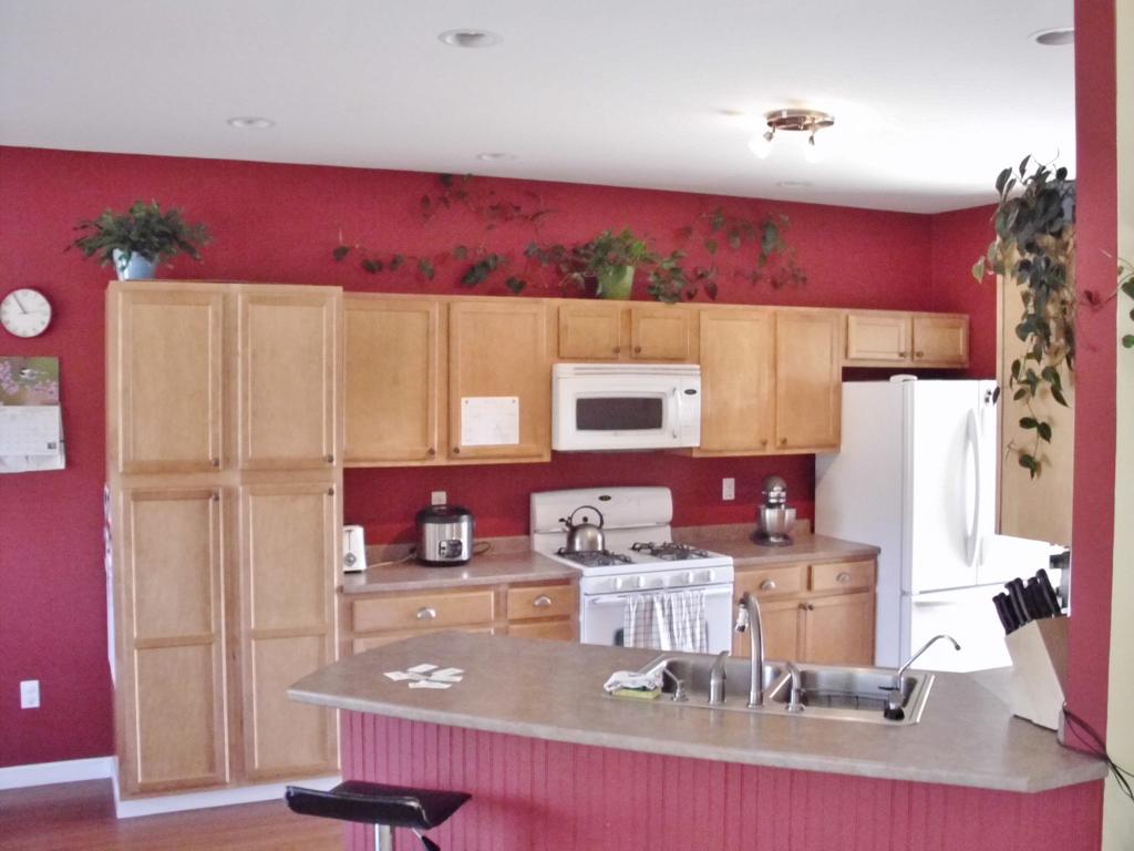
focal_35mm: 38
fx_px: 1245
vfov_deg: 37.7
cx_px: 567
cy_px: 426
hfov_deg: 49.0
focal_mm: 6.3
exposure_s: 1/60
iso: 800
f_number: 2.9
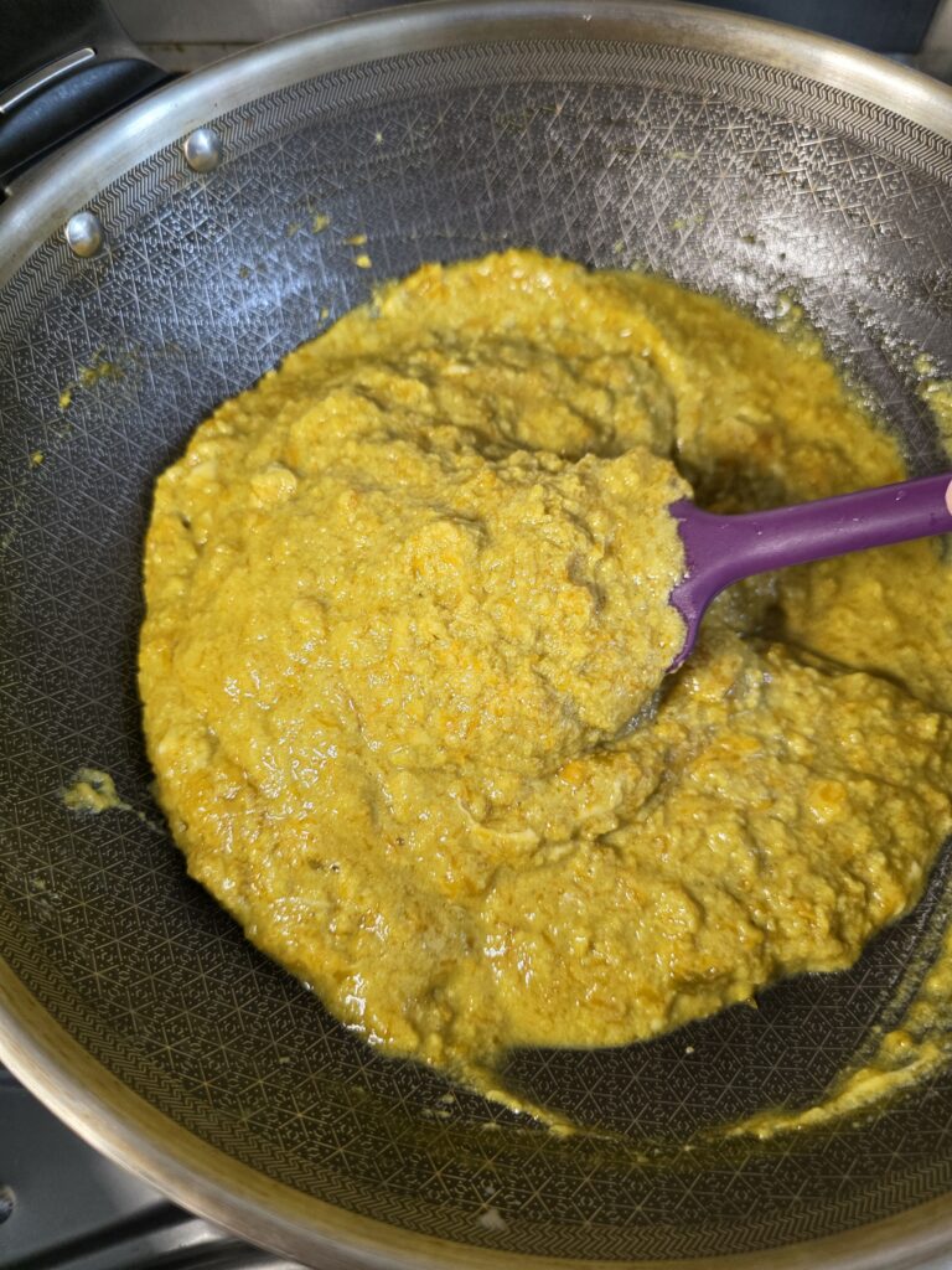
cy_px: 635
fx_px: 843
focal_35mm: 23
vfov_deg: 73.9
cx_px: 476
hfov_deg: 58.9
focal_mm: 6.3
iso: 250
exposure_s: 1/100
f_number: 1.7
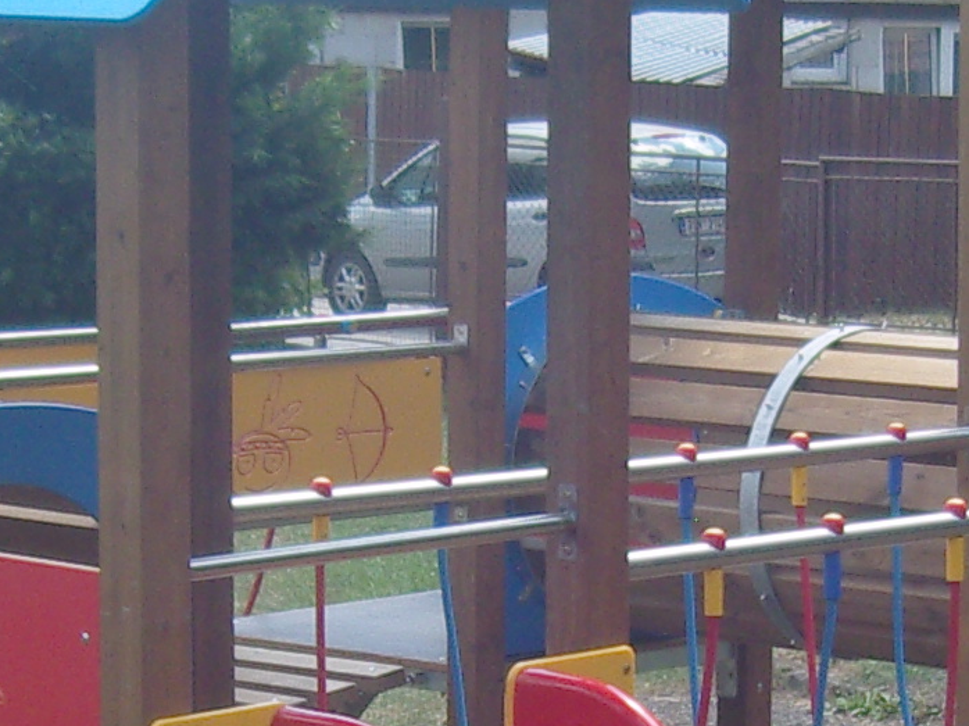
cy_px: 672
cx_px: 675
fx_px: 4449
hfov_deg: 12.4
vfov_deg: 9.3
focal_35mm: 159
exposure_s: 1/500
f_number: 2.8
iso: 100
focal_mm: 7.3
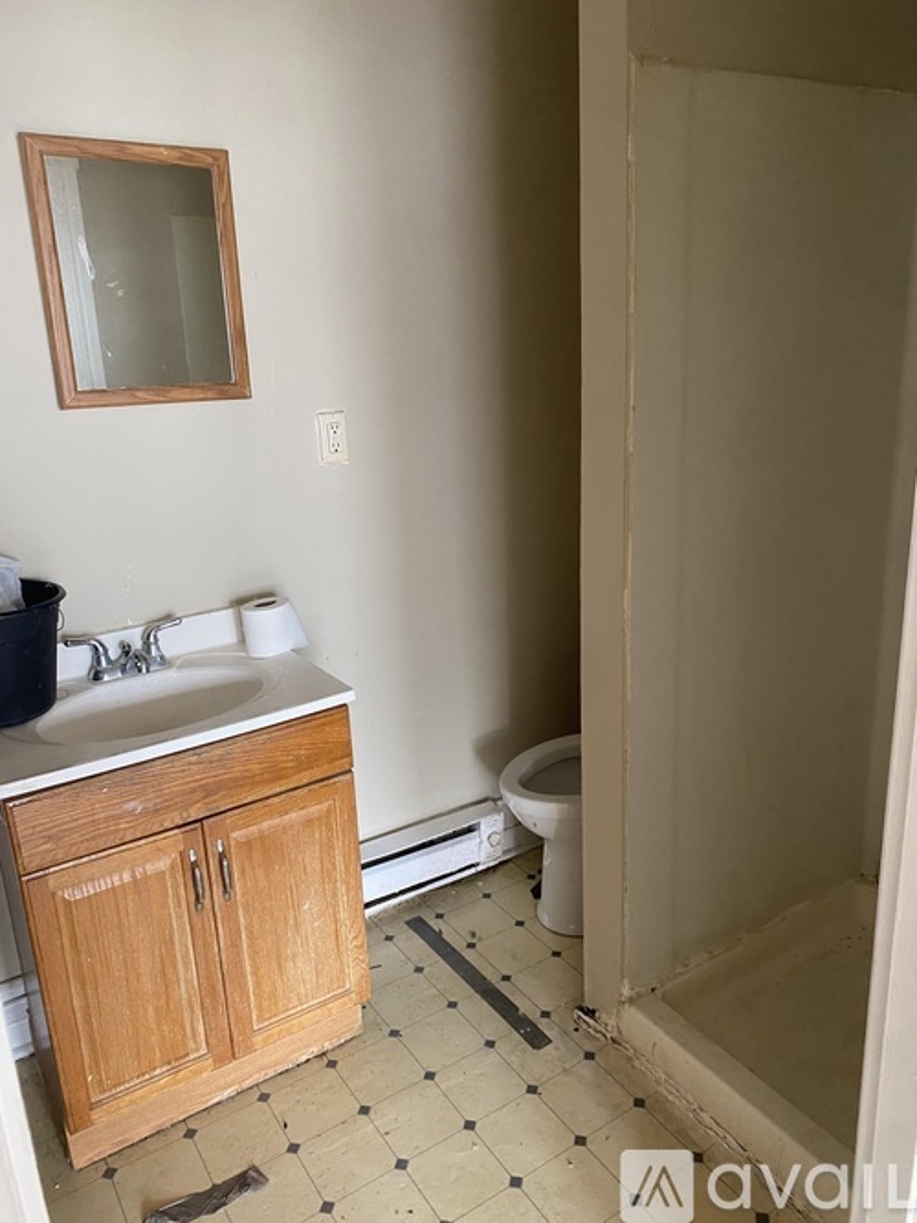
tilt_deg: -14.5
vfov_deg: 67.3
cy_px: 612
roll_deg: +2.8
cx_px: 458
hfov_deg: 53.0
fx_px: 919
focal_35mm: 26
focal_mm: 4.25
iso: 250
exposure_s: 1/60
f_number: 1.8
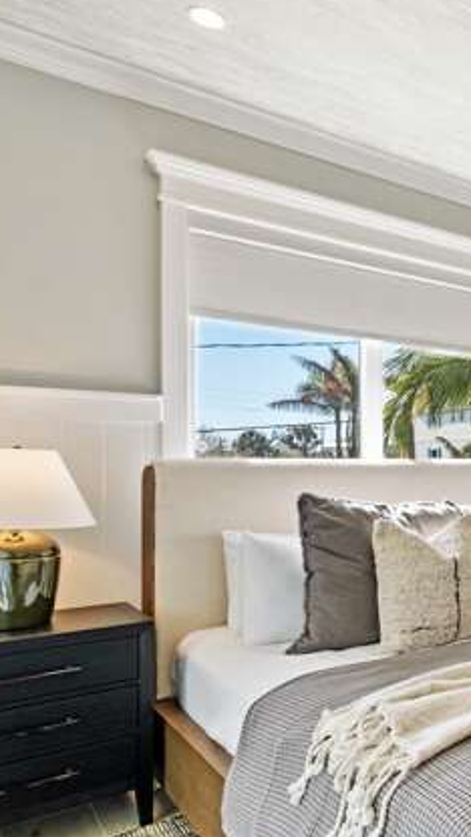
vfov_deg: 65.8
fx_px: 644
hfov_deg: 30.7
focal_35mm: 29
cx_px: 624
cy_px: 469
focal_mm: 10
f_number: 5.6
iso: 640
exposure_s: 1/60
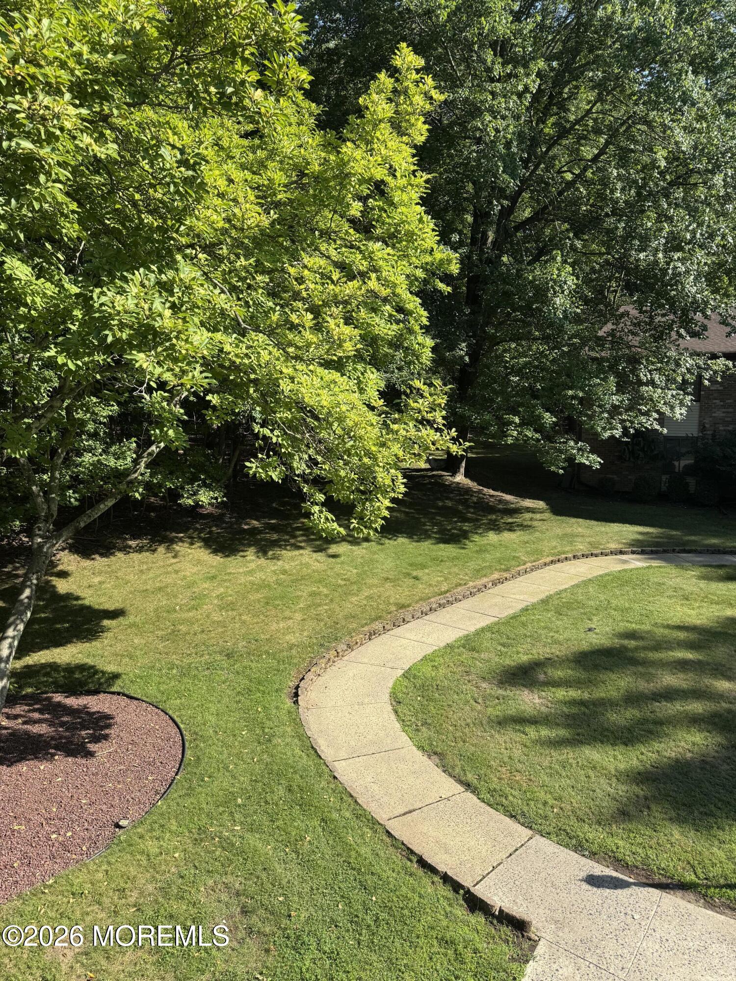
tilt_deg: -7.8
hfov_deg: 56.8
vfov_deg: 71.6
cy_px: 490
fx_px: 680
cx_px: 368
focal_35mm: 24
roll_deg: +0.3
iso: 80
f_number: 1.78
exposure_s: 1/1721
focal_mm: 6.76
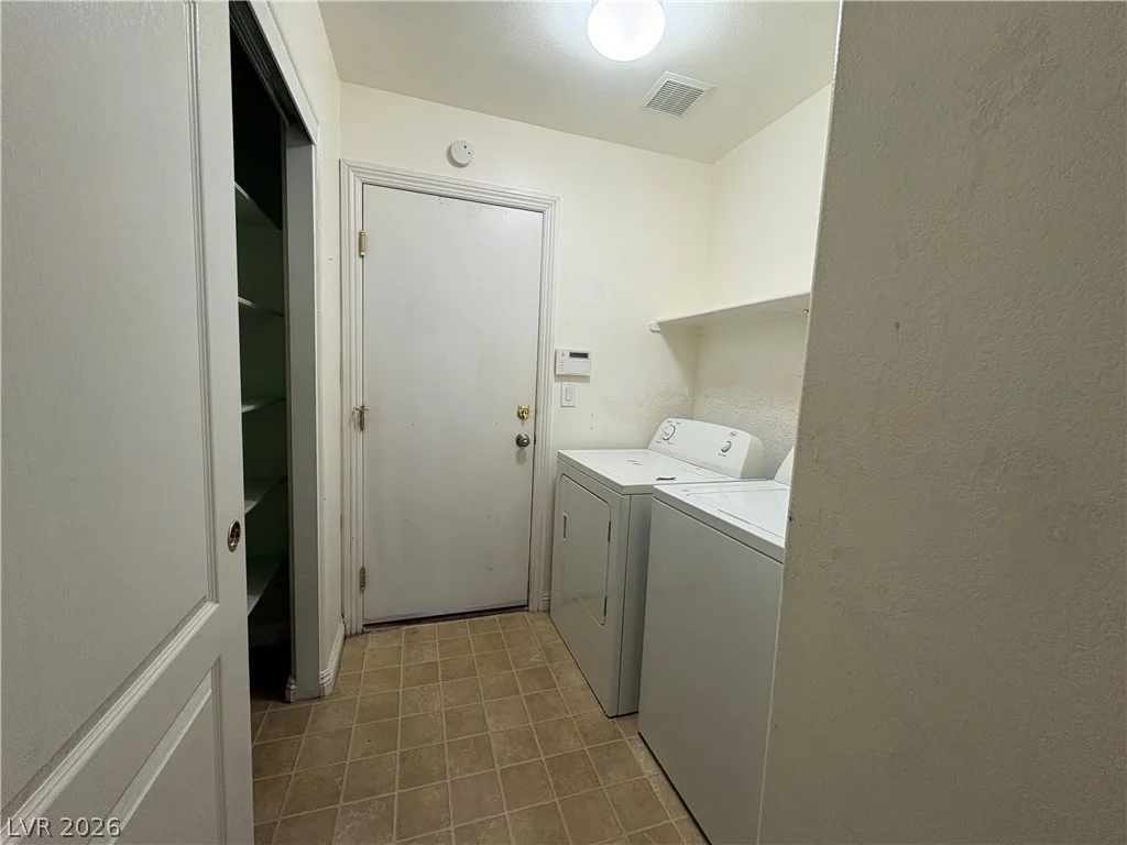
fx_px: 456
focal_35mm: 14
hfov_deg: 102.1
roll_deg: -2.7
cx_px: 564
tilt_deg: -5.3
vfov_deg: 85.7
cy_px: 422
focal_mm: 2.22
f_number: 2.2
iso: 200
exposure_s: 1/60
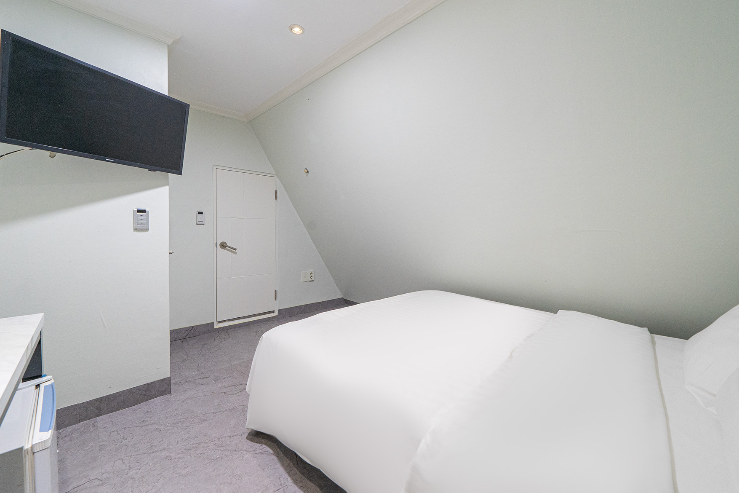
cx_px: 371
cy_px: 234
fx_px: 287
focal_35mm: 14
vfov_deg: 81.1
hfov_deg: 104.3
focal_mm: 12
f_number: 8
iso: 1600
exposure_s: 1/30
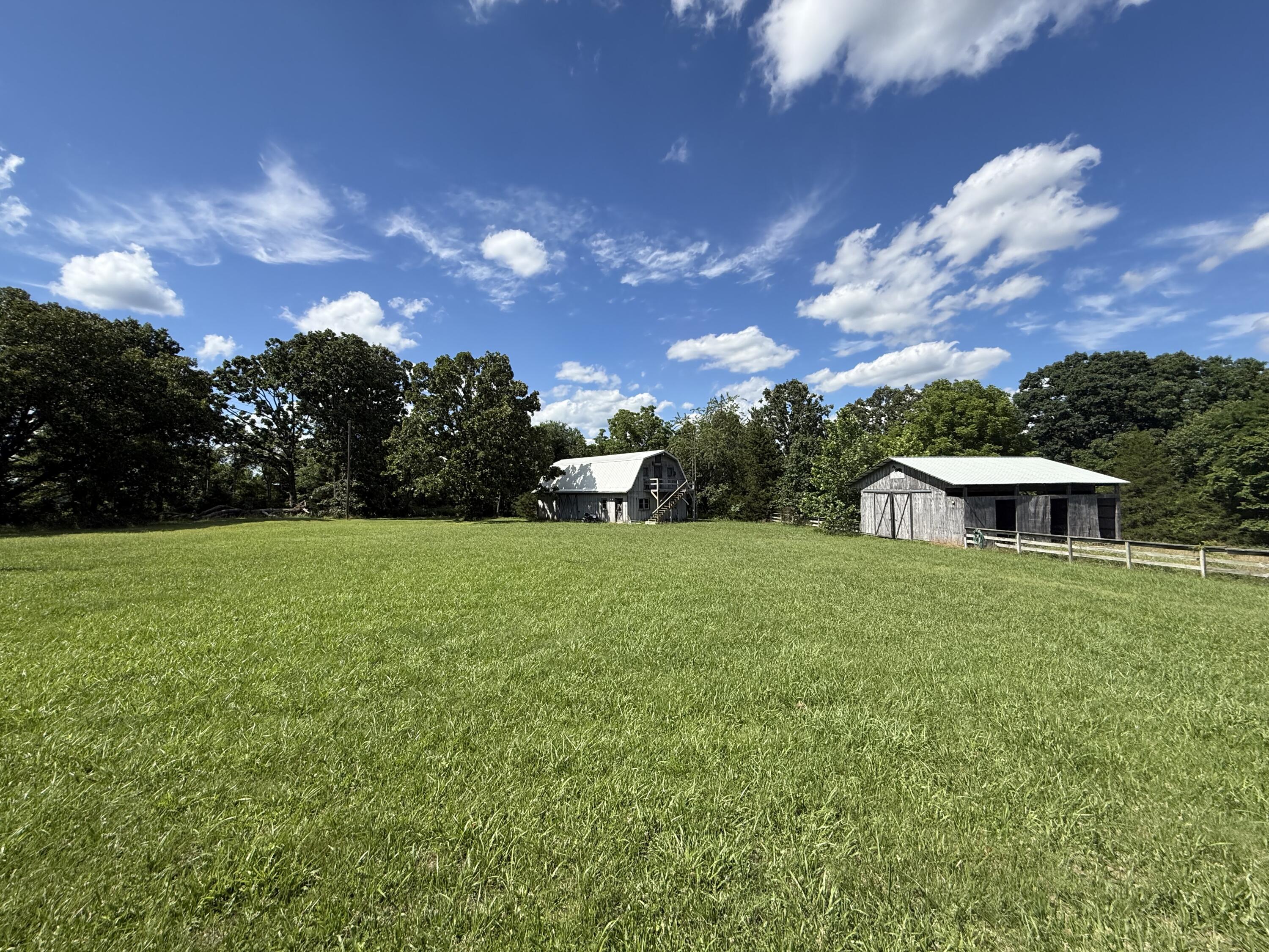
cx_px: 634
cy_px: 476
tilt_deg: +1.3
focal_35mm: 14
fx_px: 513
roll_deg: -0.6
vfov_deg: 85.7
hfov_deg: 102.1
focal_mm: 2.22
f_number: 2.2
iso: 50
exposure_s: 1/1901
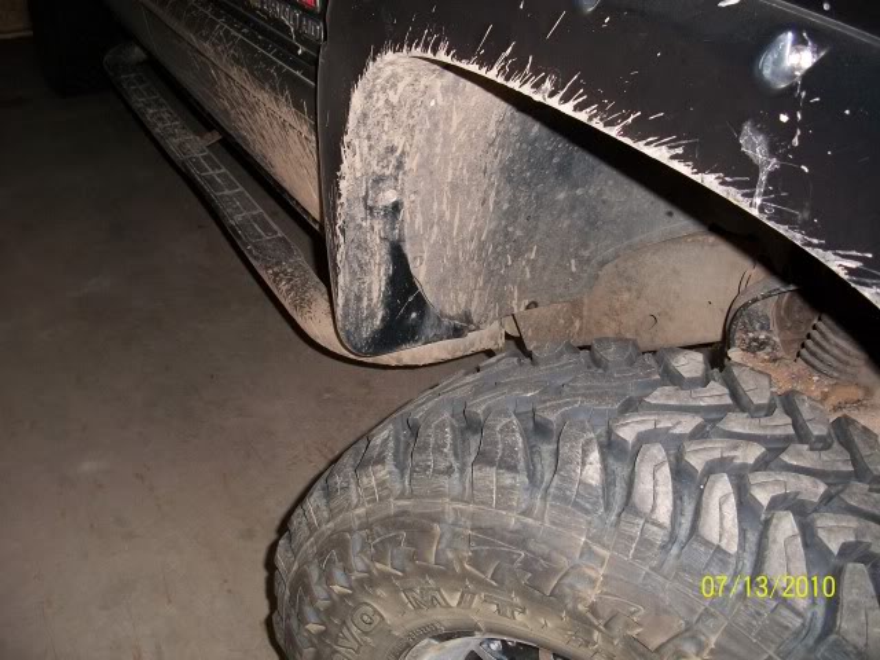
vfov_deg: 40.7
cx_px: 440
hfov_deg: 52.6
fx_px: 890
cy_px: 330
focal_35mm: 35
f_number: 3.1
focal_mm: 6.3
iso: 200
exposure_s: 1/125
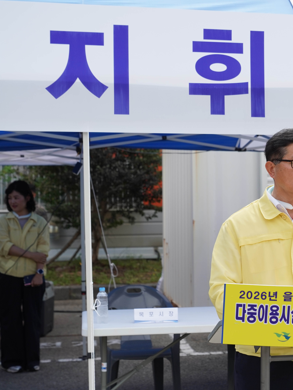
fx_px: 790
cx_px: 261
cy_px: 194
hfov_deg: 20.6
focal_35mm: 70
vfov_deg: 27.8
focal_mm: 48
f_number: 4
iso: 250
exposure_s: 1/1250
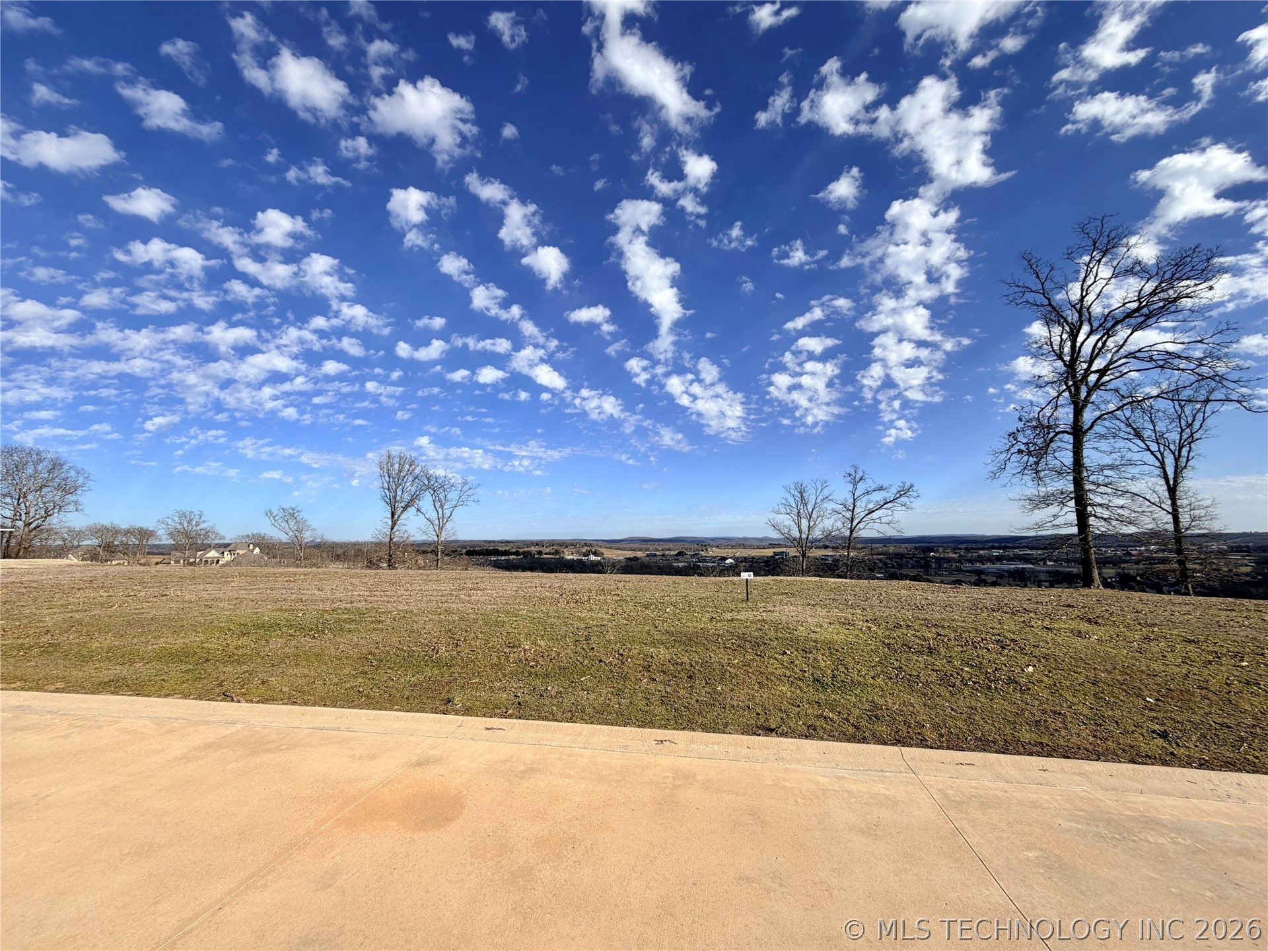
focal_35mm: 14
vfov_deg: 85.7
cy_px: 476
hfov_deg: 102.1
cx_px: 634
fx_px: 513
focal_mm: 2.22
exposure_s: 1/1017
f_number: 2.2
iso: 20
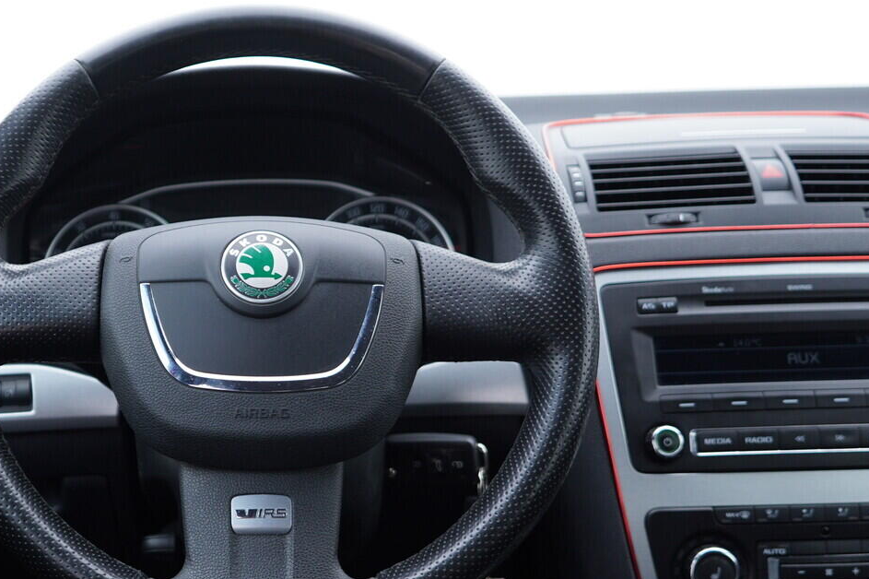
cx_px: 240
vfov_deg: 24.6
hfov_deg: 35.6
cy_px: 325
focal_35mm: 55
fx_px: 1327
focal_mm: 24
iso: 200
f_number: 2.8
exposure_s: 1/40
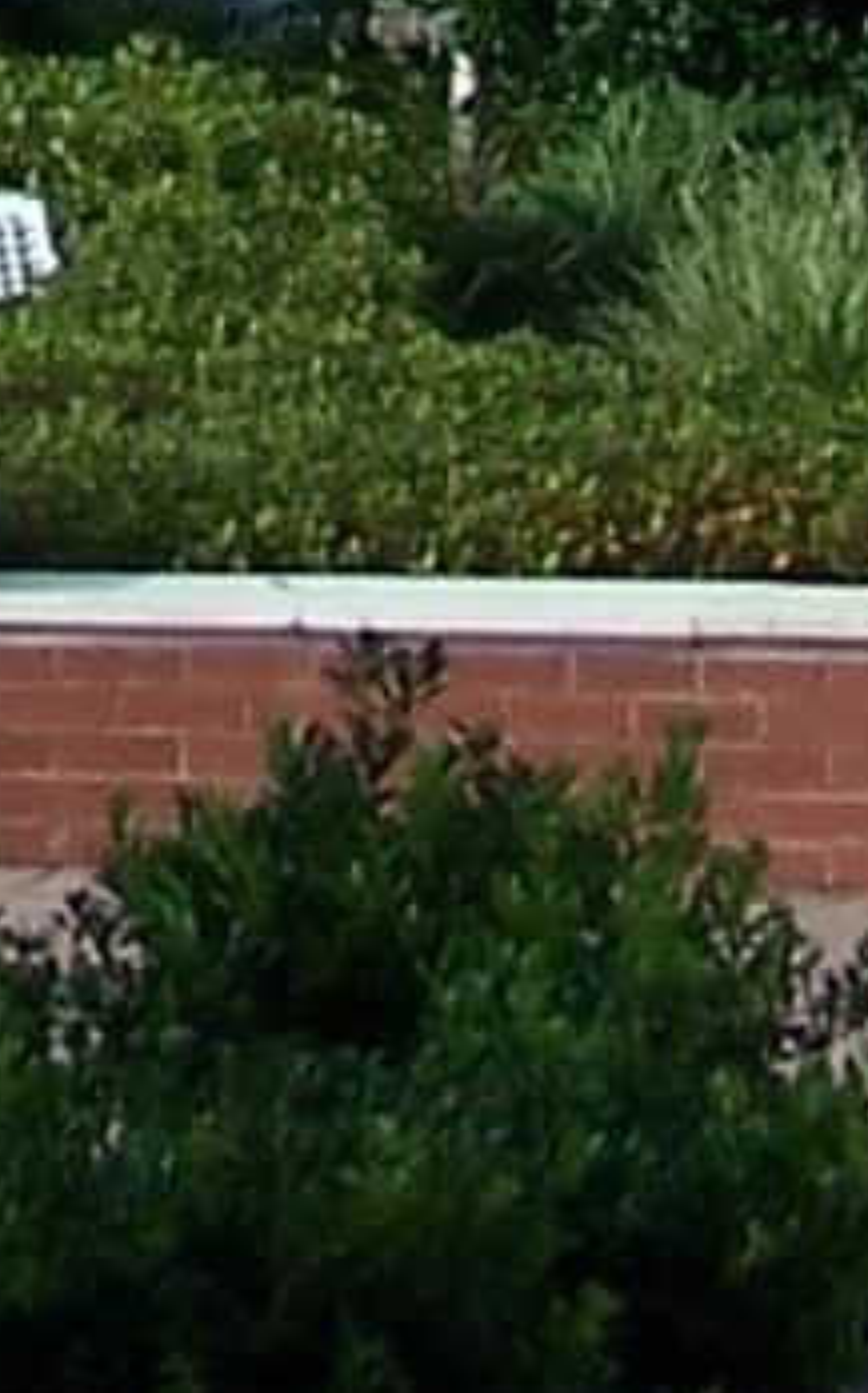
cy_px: -3002
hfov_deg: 3.4
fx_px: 13952
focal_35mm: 368
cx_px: -2496
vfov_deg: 5.3
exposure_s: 1/500
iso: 64
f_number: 2.8
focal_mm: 7.8
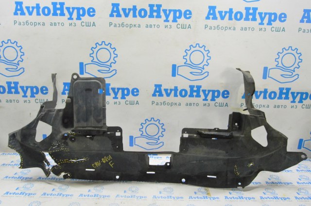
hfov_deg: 64.6
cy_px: 103
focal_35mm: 28
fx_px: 246
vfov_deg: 45.6
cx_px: 156
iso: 6400
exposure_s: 1/15
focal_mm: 19
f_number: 20
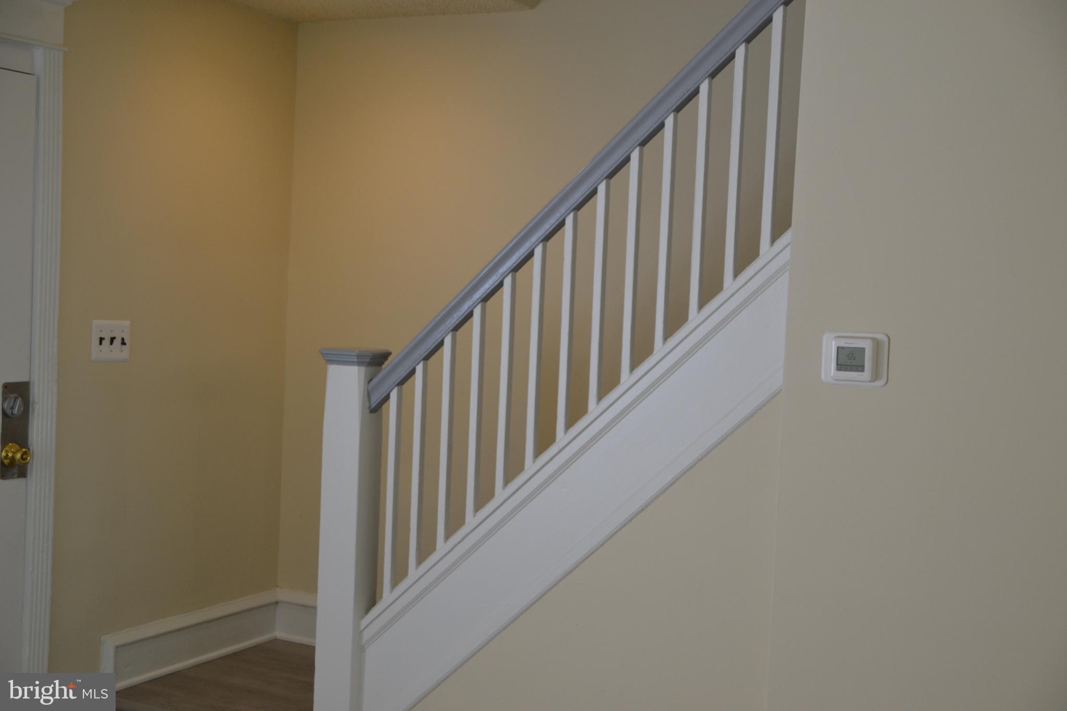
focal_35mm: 48
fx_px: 1422
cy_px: 356
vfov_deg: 28.1
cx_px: 534
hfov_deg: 41.1
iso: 400
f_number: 4.2
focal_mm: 32
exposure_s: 1/60
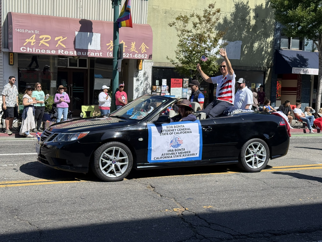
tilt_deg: -3.7
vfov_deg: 30.3
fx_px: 446
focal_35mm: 48
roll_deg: -1.8
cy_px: 121
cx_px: 161
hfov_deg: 39.7
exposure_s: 1/3226
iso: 64
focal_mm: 6.76
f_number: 1.78
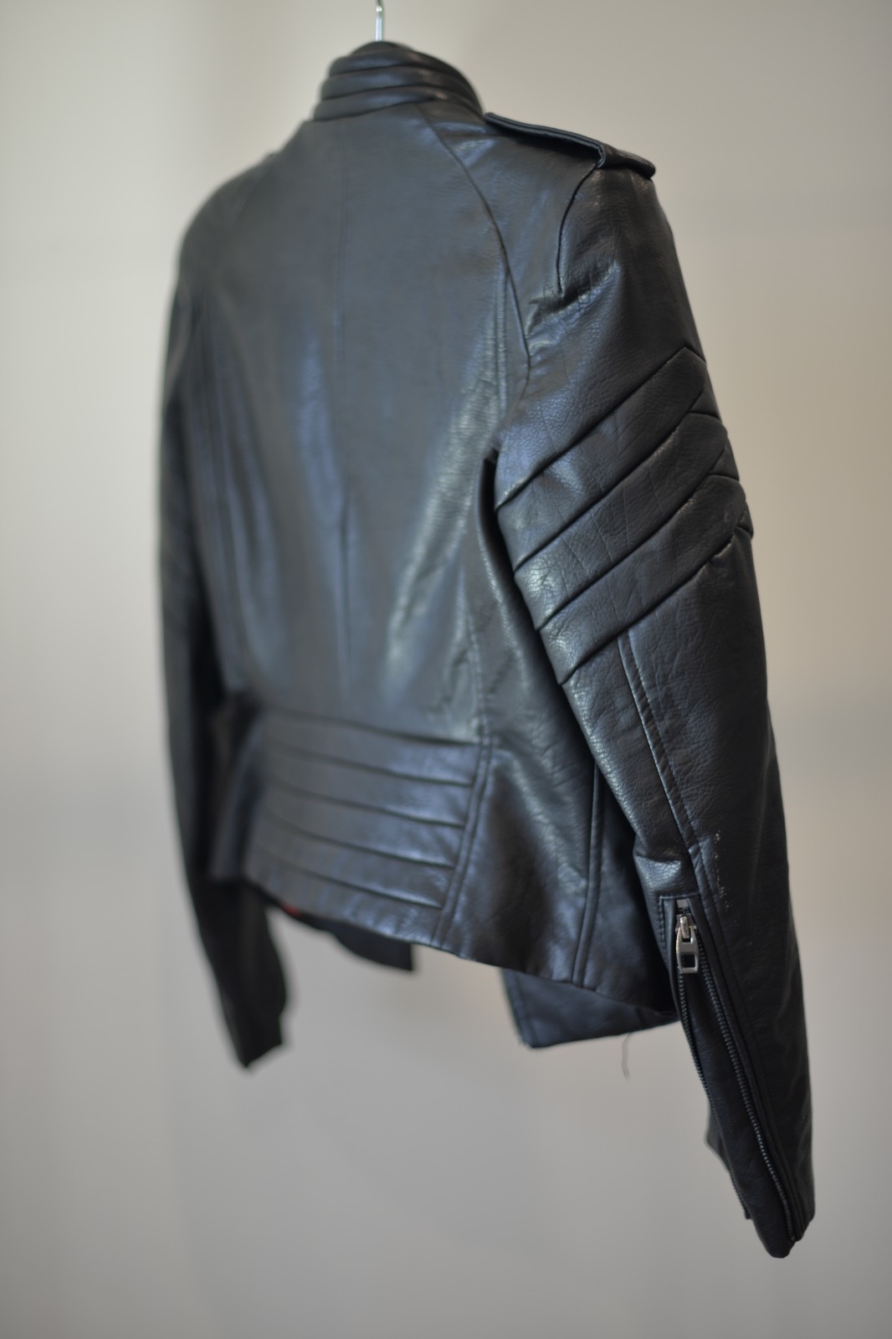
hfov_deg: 27.0
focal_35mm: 50
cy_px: 670
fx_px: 1859
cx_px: 446
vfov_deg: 39.6
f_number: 1.4
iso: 100
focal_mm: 50
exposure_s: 1/125
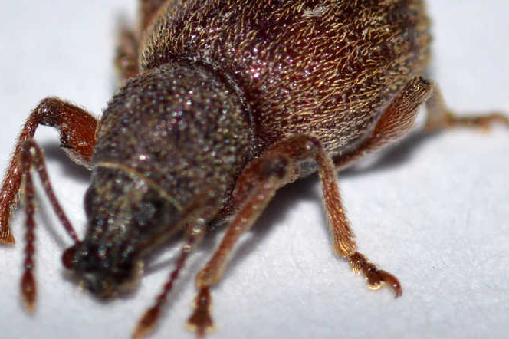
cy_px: 134
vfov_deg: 6.3
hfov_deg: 9.5
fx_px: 3066
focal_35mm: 217
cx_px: 212
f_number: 20
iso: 100
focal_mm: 100
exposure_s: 1/200
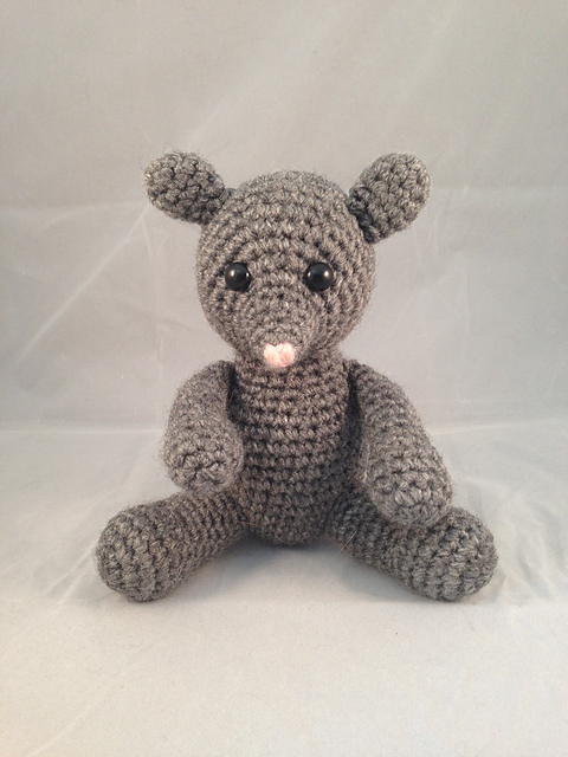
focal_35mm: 33
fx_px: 722
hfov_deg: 42.9
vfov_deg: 55.4
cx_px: 284
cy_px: 378
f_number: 2.4
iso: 80
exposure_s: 1/20
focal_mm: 4.12
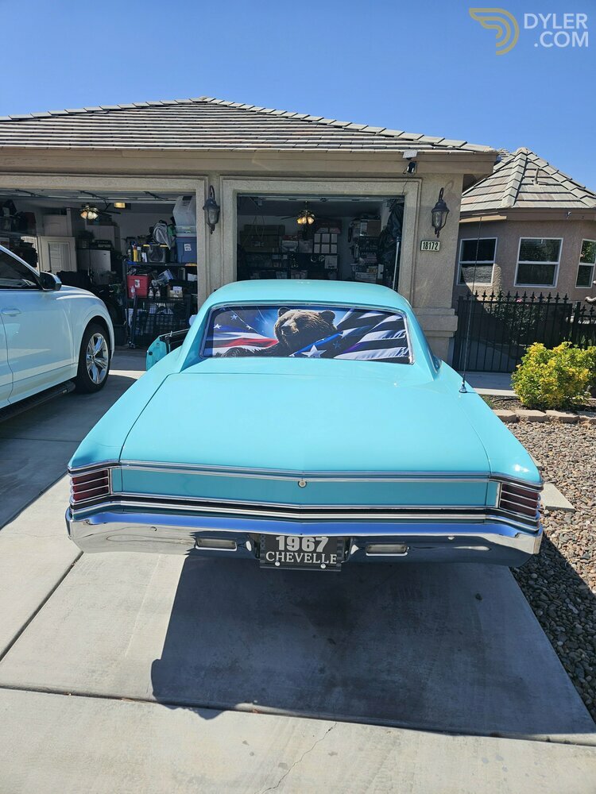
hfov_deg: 58.9
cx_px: 298
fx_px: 528
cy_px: 397
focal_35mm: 23
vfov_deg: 73.9
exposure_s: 1/2463
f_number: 1.8
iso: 25
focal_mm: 5.4
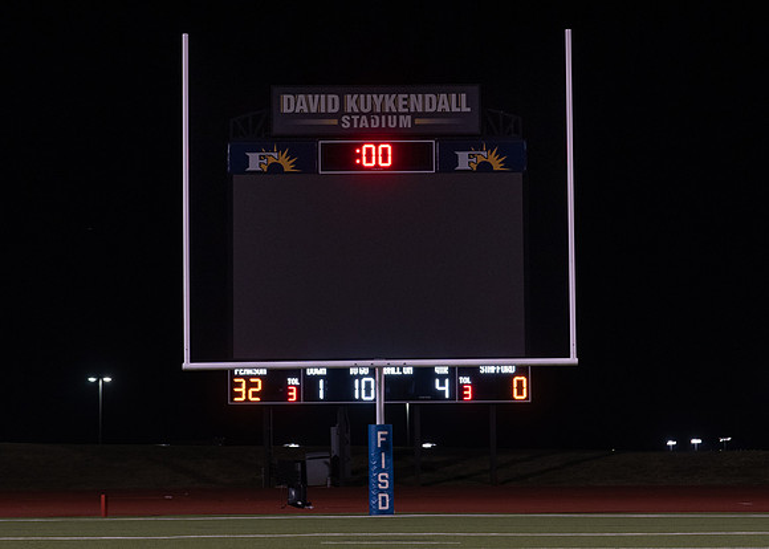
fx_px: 2195
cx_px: 348
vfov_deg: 14.3
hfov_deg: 19.9
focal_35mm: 101
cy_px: 257
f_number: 2.8
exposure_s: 1/320
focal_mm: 50
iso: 1000
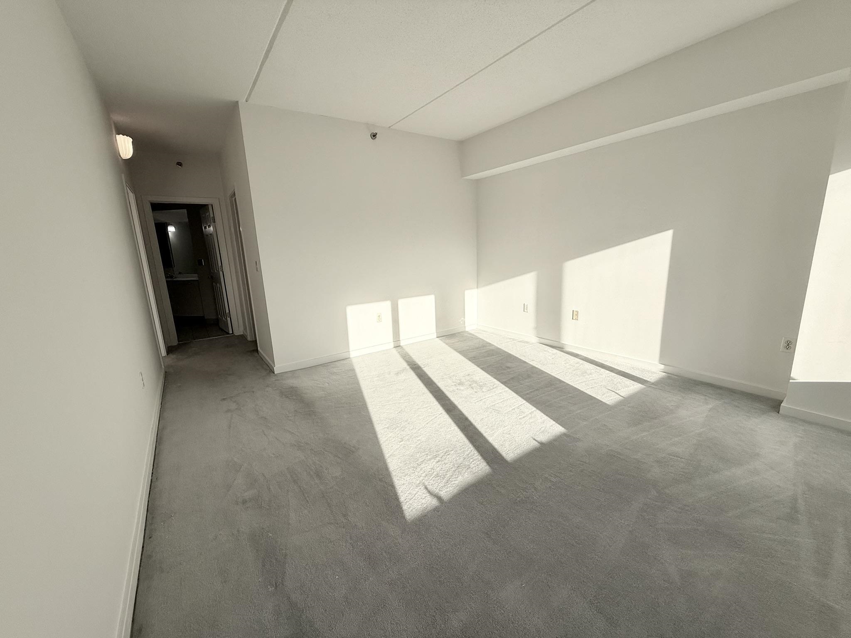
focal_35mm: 14
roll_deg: +2.4
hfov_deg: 102.1
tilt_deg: -10.8
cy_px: 319
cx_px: 426
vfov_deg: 85.7
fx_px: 344
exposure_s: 1/1189
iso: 50
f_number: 2.2
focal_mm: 2.22
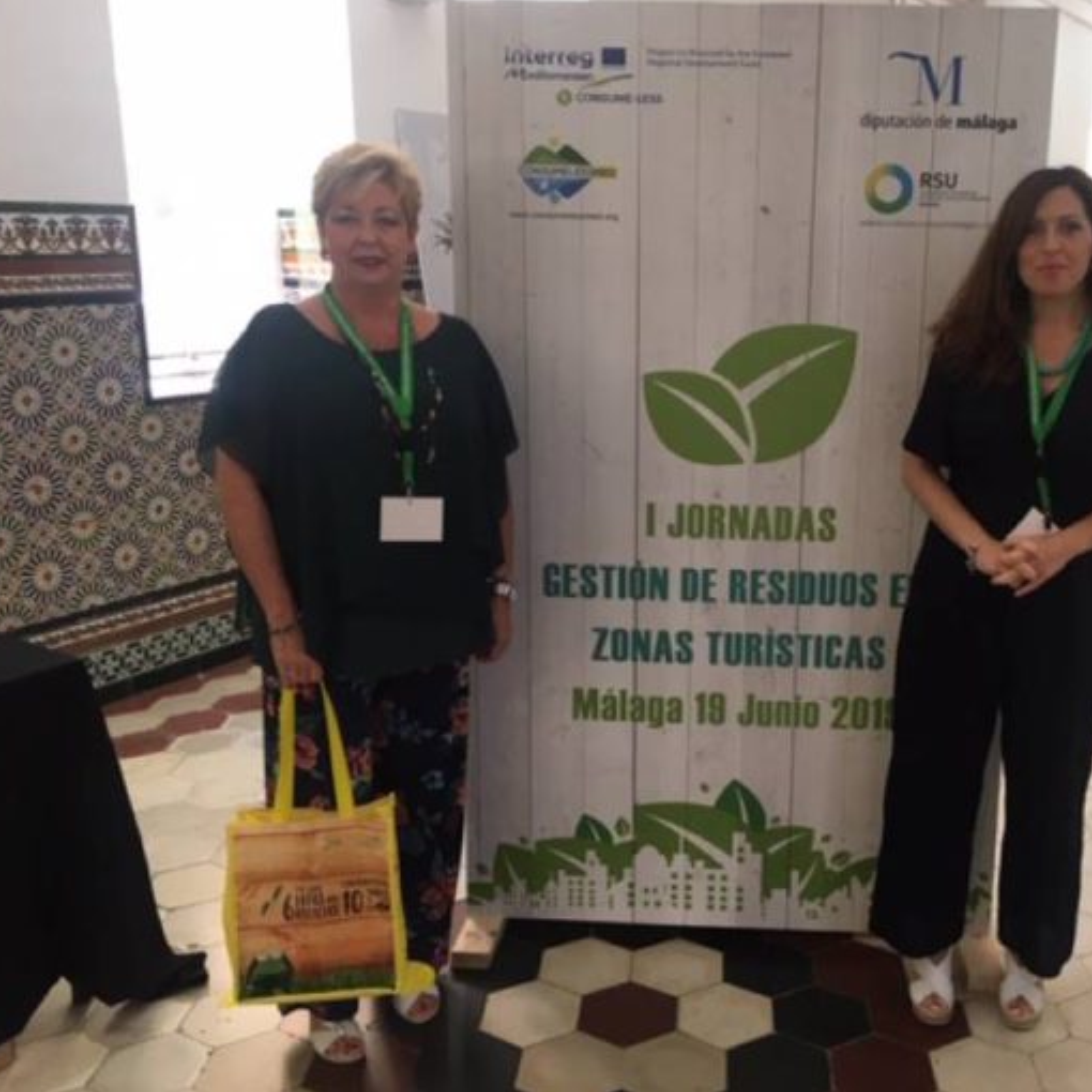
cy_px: 540
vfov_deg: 47.2
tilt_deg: -13.6
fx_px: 1249
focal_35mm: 35
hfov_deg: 46.6
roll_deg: -1.1
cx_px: 717
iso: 32
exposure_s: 1/33
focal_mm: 4.15
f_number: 2.2
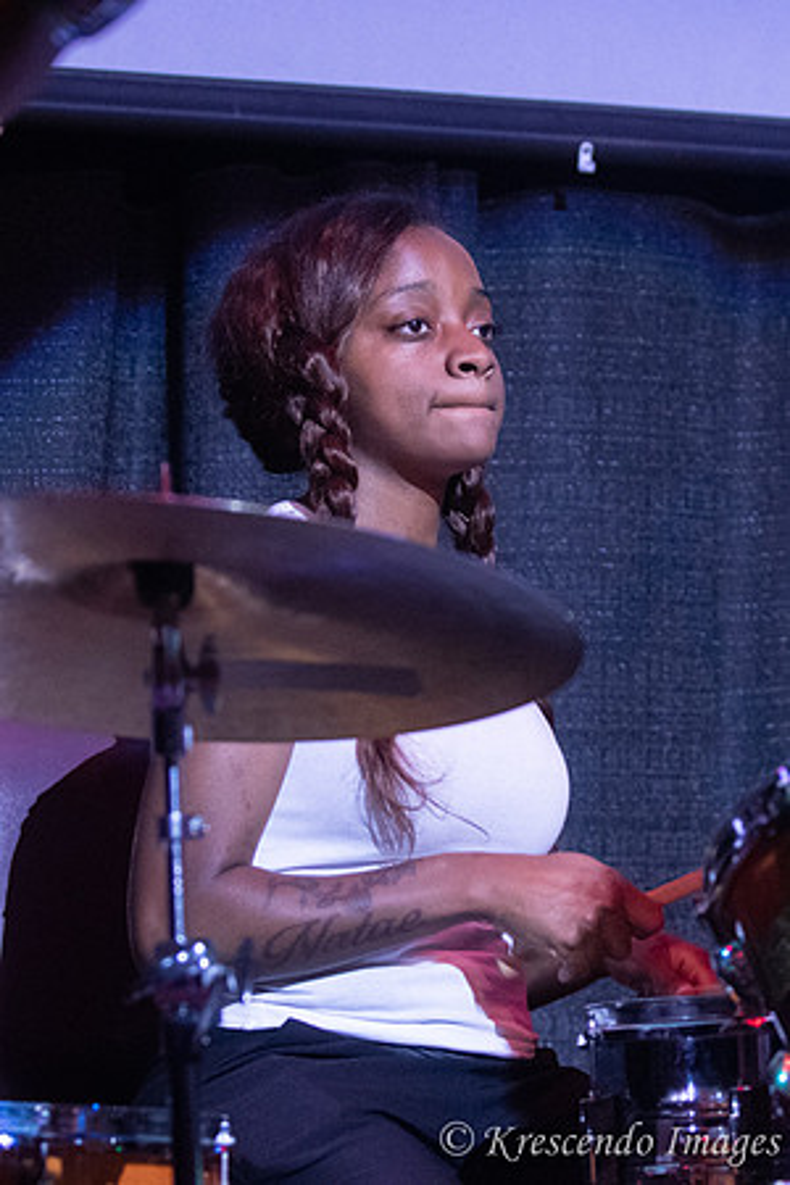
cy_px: 592
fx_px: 5184
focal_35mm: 158
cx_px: 556
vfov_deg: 13.0
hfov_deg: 8.7
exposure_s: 1/200
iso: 3200
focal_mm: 70
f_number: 2.8
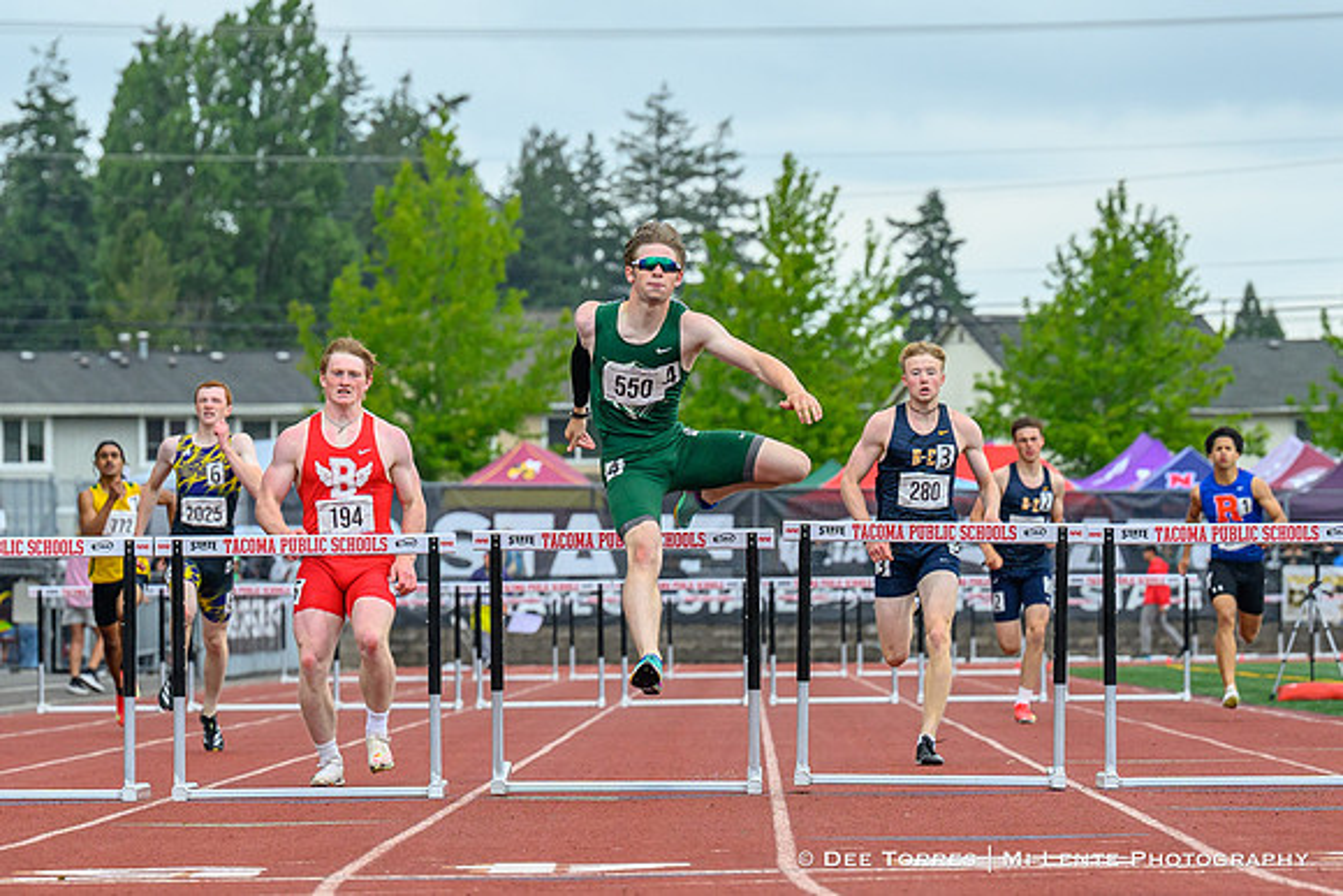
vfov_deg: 5.7
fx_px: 8933
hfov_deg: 8.6
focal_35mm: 239
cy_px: 516
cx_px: 665
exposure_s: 1/1600
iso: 360
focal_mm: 115
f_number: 4.5
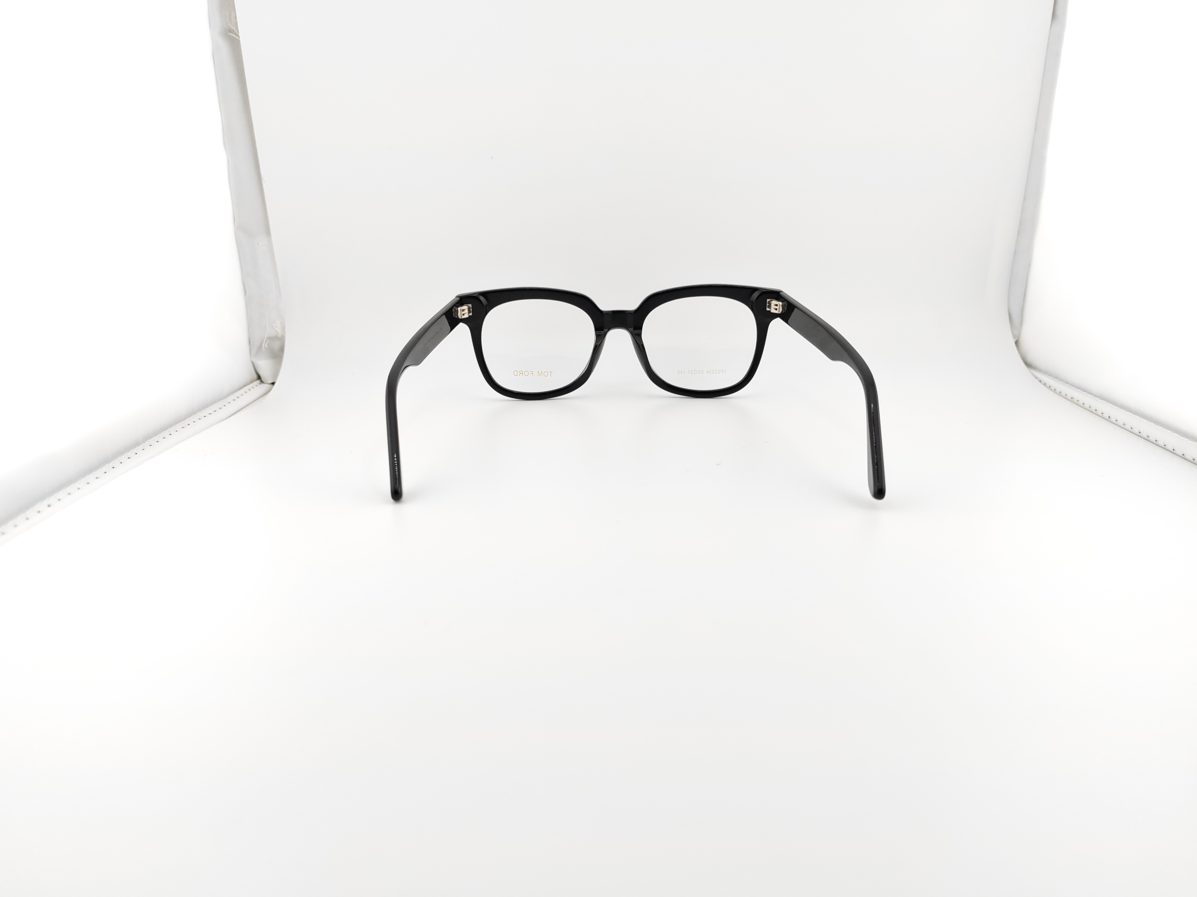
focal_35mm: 24
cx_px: 598
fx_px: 830
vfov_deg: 56.8
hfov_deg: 71.6
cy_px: 448
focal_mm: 6.12
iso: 1000
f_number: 1.9
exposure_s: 1/400
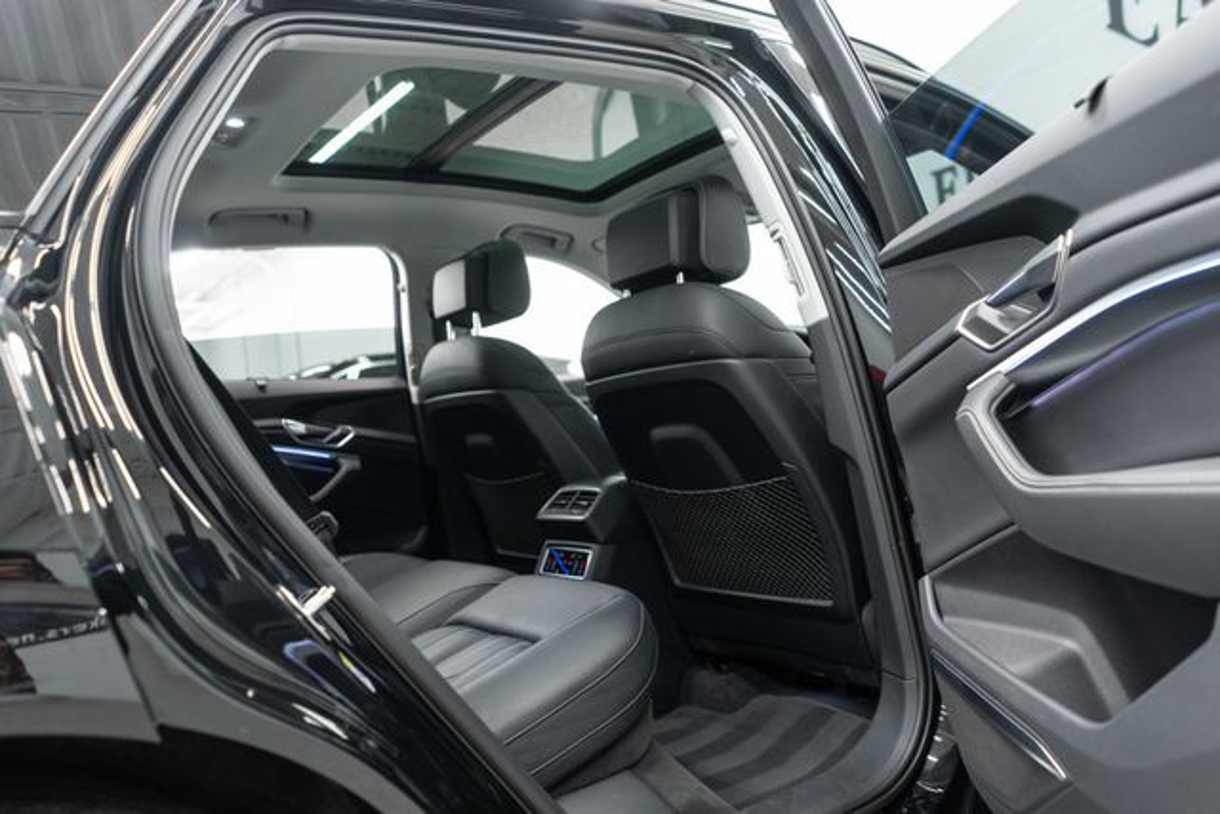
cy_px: 407
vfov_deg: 46.4
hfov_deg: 65.5
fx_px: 949
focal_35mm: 28
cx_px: 610
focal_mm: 28
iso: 1000
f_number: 3.2
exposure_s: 1/40
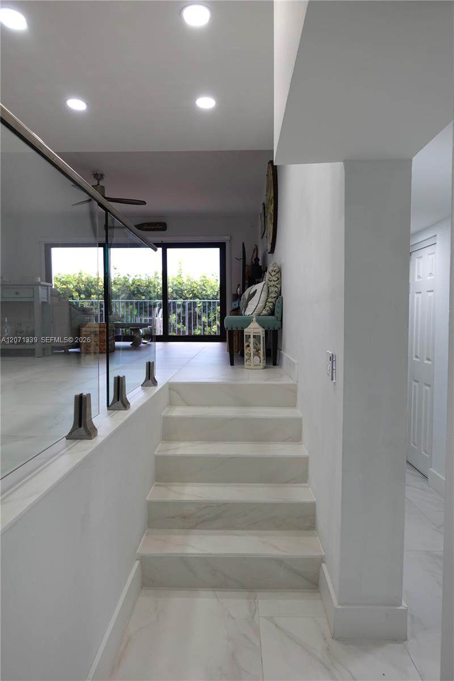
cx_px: 227
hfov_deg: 53.1
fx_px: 454
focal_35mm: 24
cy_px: 340
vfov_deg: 73.7
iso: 125
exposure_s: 1/60
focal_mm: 9.4
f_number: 2.8
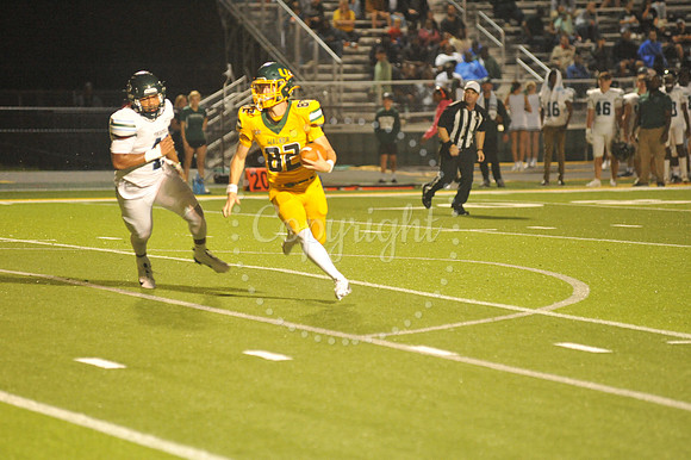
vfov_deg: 6.9
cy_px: 230
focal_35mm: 200
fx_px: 3837
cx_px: 346
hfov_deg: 10.3
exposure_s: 1/250
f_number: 4
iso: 6400
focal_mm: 200
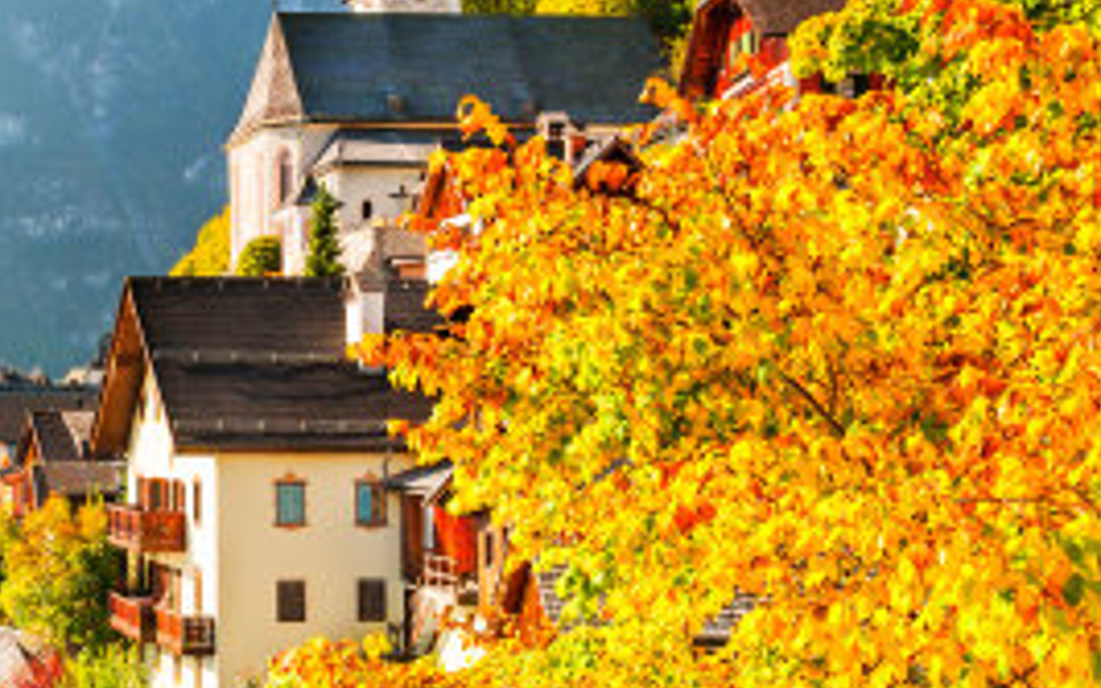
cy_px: 356
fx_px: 1681
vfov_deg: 23.2
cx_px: -157
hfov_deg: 31.5
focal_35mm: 56
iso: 200
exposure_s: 1/320
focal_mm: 24
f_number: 8
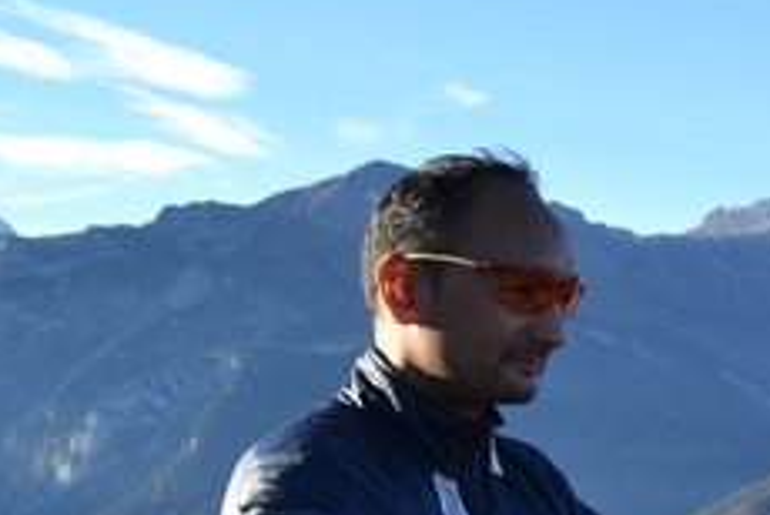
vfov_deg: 15.6
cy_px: 259
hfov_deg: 19.7
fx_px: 1885
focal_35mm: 88
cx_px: 1194
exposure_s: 1/160
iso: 100
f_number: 6.3
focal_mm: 18
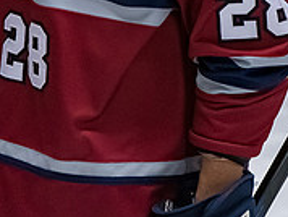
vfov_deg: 1.9
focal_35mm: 776
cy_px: -152
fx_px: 6465
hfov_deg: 2.6
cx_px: 2
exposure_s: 1/800
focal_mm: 135
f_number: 3.5
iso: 2500
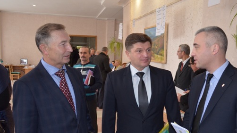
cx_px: 147
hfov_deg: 46.0
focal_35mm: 44
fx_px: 276
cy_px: 88
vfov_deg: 26.9
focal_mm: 22
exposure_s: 1/30
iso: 800
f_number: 3.8
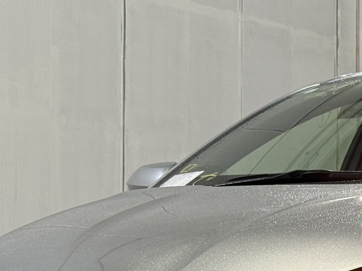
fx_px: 1600
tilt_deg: -0.4
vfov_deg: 9.6
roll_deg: -0.4
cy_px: 253
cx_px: 393
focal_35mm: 153
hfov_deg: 12.7
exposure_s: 1/60
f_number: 1.78
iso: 100
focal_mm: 6.76
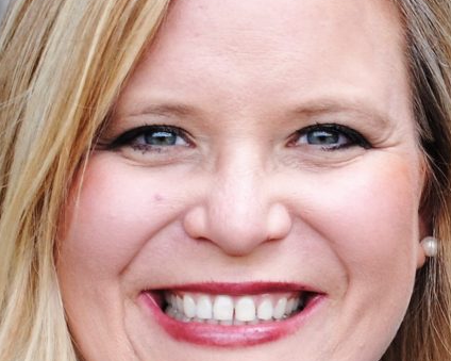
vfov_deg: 4.7
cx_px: 270
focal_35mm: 332
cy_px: 344
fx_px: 4430
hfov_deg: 5.8
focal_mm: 52
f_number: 5.6
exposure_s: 1/40
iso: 200
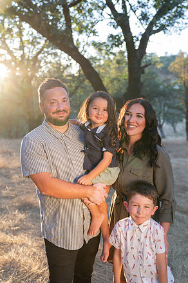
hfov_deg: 35.9
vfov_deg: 51.9
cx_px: 96
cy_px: 140
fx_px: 290
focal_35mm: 37
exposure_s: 1/125
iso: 200
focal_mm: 36
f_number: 2.8
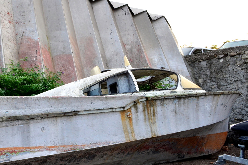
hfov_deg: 49.5
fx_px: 261
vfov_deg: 34.9
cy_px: 96
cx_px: 74
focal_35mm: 38
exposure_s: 1/50
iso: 400
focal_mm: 18
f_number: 4
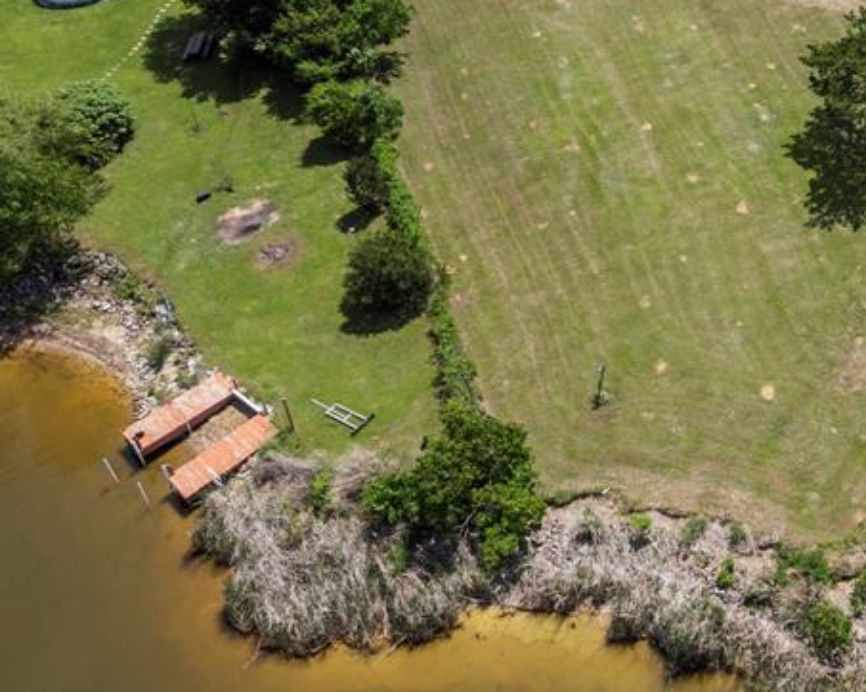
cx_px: 887
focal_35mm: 53
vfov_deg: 26.8
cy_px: -23
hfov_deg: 32.3
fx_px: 1358
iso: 100
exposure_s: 1/1250
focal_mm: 6.72
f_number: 1.7
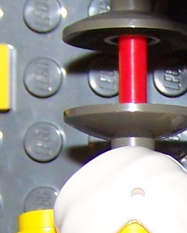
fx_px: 1916
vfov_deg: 6.9
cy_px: 341
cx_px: 294
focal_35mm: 277
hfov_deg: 5.5
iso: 80
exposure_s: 1/60
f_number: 2.8
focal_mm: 6.3
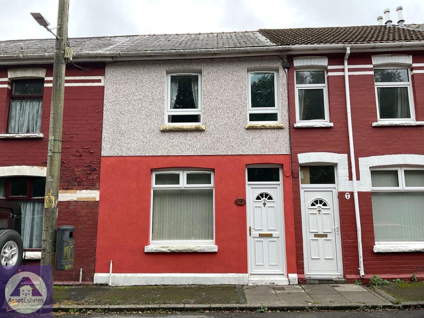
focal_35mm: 29
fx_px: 355
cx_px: 212
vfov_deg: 48.2
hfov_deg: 61.7
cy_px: 159
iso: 20
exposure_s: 1/182
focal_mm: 3
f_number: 1.8
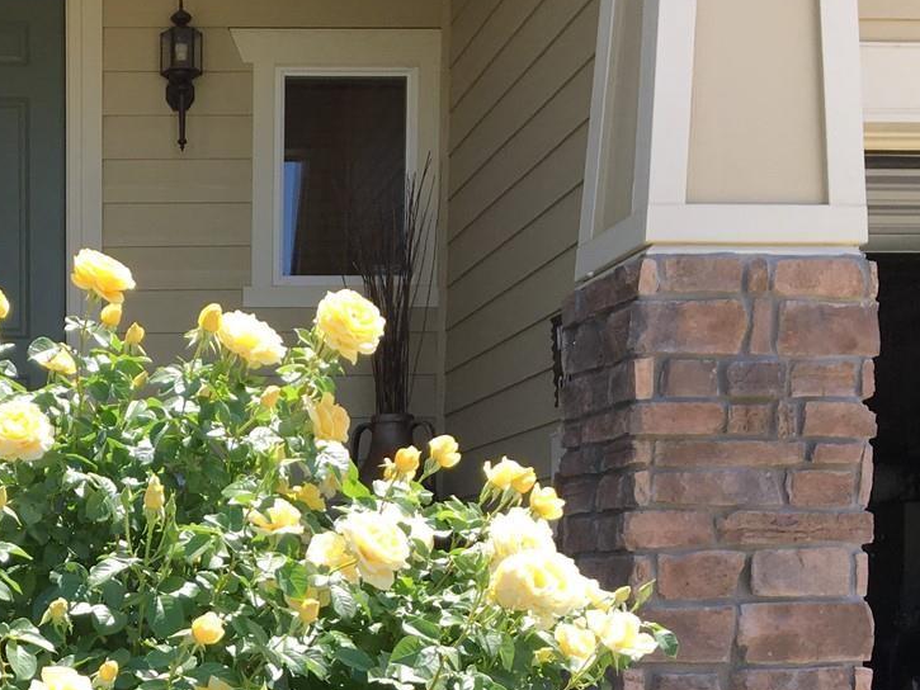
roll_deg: +0.0
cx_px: 88
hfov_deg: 29.0
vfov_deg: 22.1
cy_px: 686
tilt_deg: -4.1
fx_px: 1701
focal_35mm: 64
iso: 25
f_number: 2.2
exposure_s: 1/481
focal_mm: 4.15
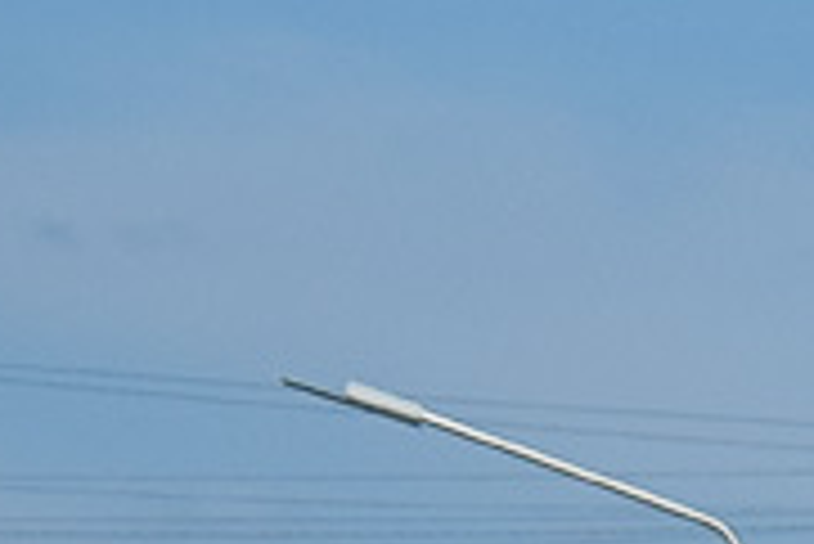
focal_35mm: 547
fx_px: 12385
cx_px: 2415
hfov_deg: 3.7
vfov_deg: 2.5
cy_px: 1717
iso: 200
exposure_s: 1/1250
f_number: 7.1
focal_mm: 55
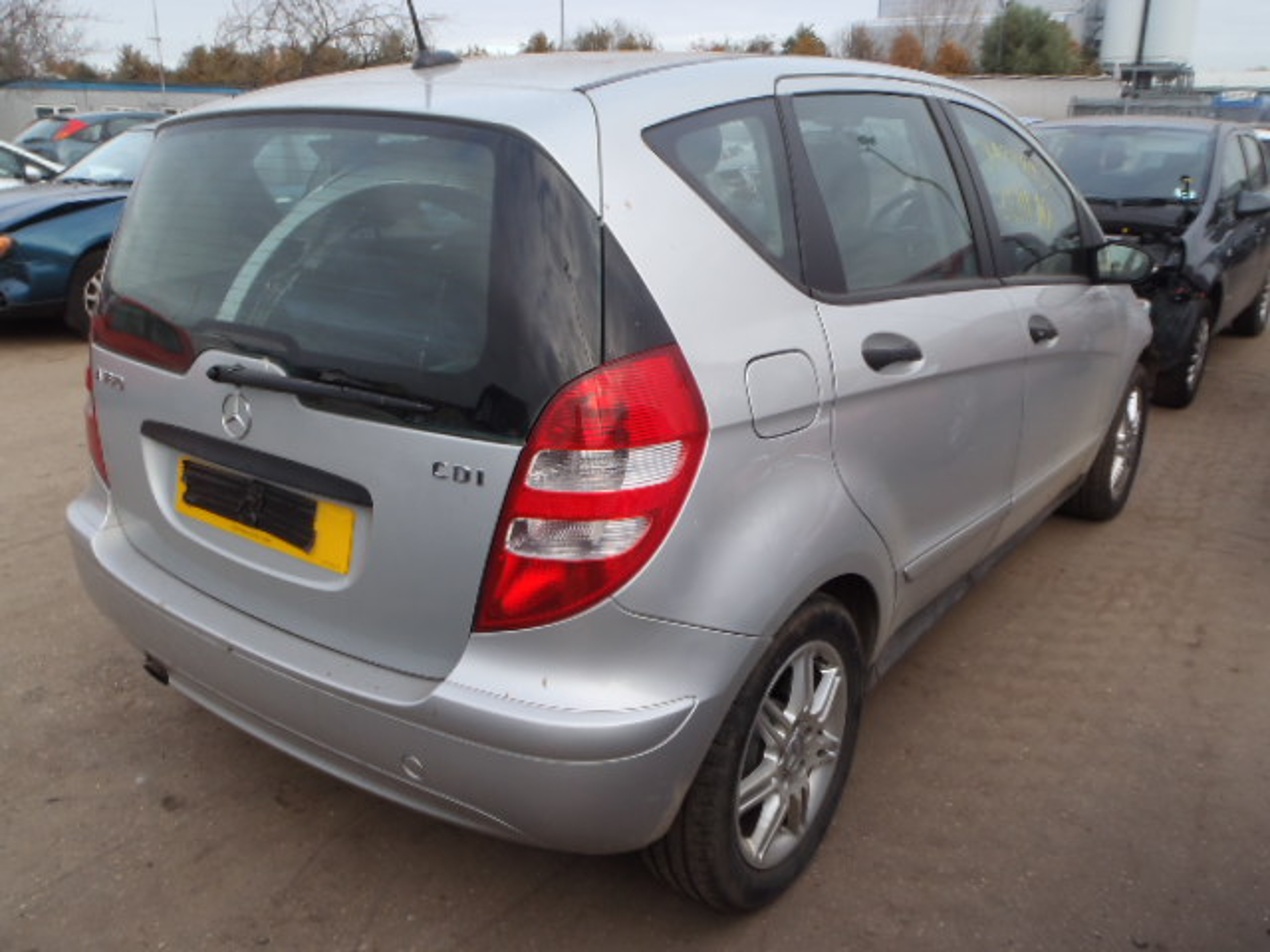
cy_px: 476
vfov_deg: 49.7
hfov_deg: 63.4
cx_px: 635
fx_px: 1027
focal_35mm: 28
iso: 80
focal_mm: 5
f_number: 4.5
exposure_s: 1/100
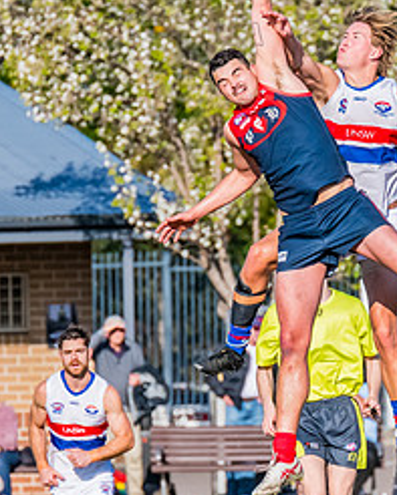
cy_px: 262
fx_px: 16689
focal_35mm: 1137
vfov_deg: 1.7
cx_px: 366
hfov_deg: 1.4
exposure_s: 1/1600
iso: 800
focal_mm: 380
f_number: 10
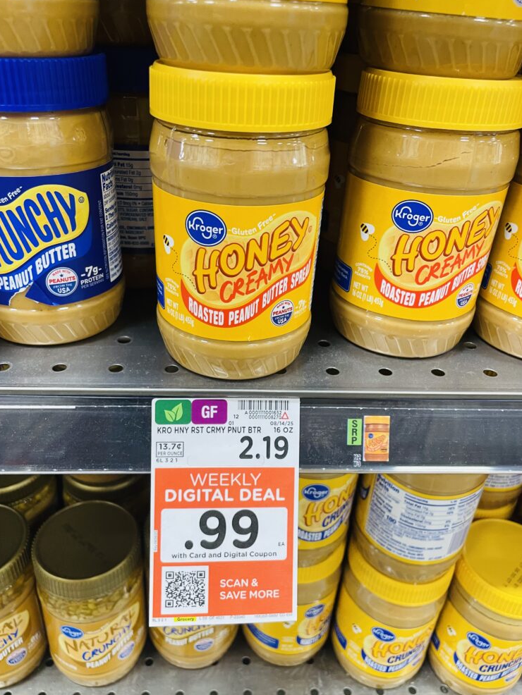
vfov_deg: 65.3
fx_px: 543
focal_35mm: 27
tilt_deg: -32.6
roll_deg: -2.1
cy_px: 345
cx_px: 253
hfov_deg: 51.4
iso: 160
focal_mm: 4.2
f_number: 1.6
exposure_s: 1/40
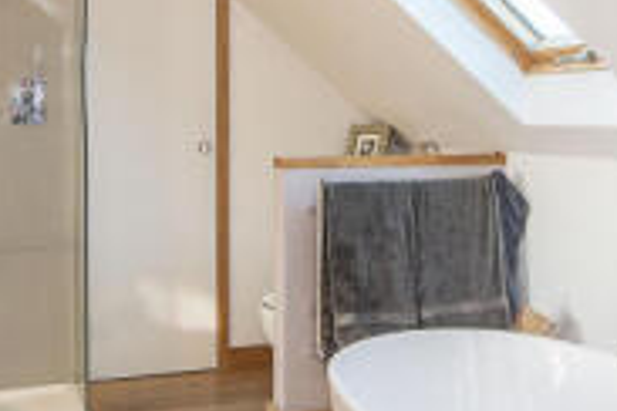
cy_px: 160
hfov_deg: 39.6
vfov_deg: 26.9
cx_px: 341
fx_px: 857
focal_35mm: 50
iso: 500
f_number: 6.3
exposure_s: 1/60
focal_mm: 14
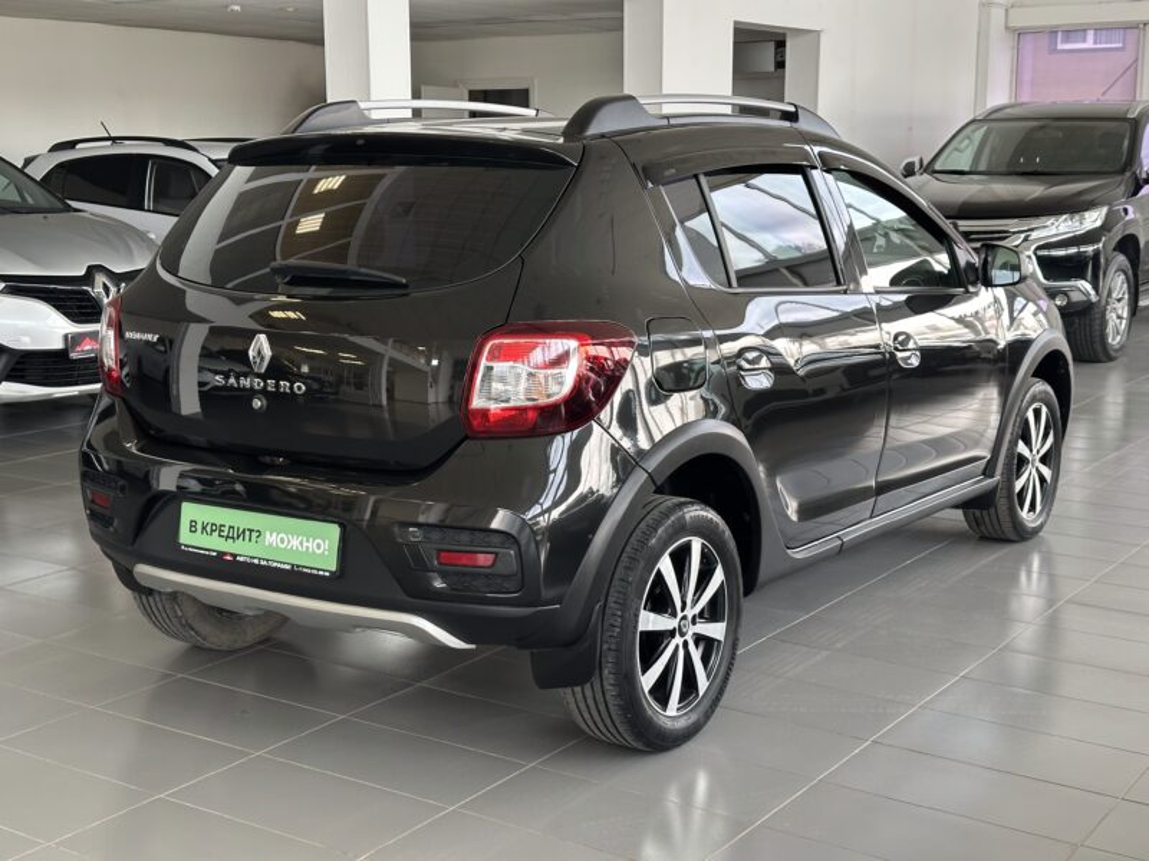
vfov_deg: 30.3
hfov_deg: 39.7
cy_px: 430
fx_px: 1593
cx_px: 574
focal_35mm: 48
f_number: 1.78
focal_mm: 6.86
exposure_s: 1/60
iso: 125
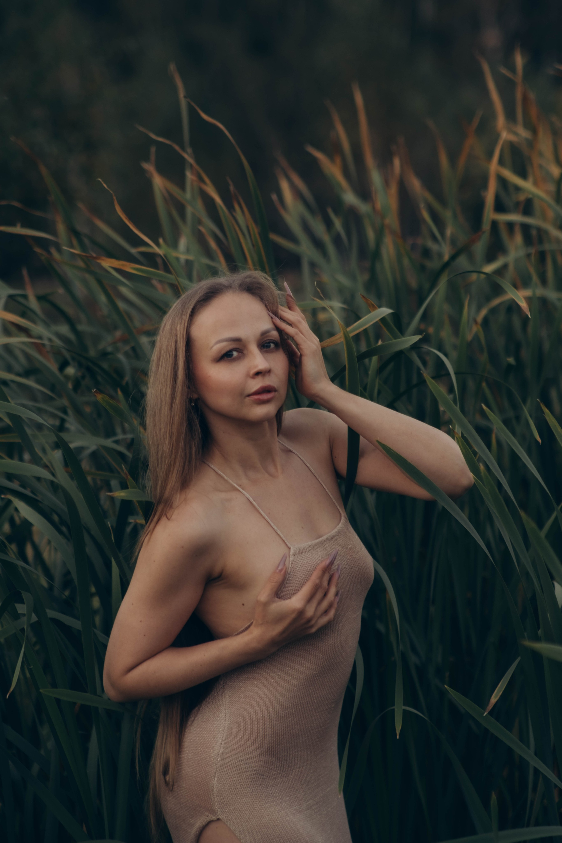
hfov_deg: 16.3
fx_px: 1967
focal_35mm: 84
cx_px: 281
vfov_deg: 24.2
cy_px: 422
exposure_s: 1/180
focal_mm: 56
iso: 250
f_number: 1.8
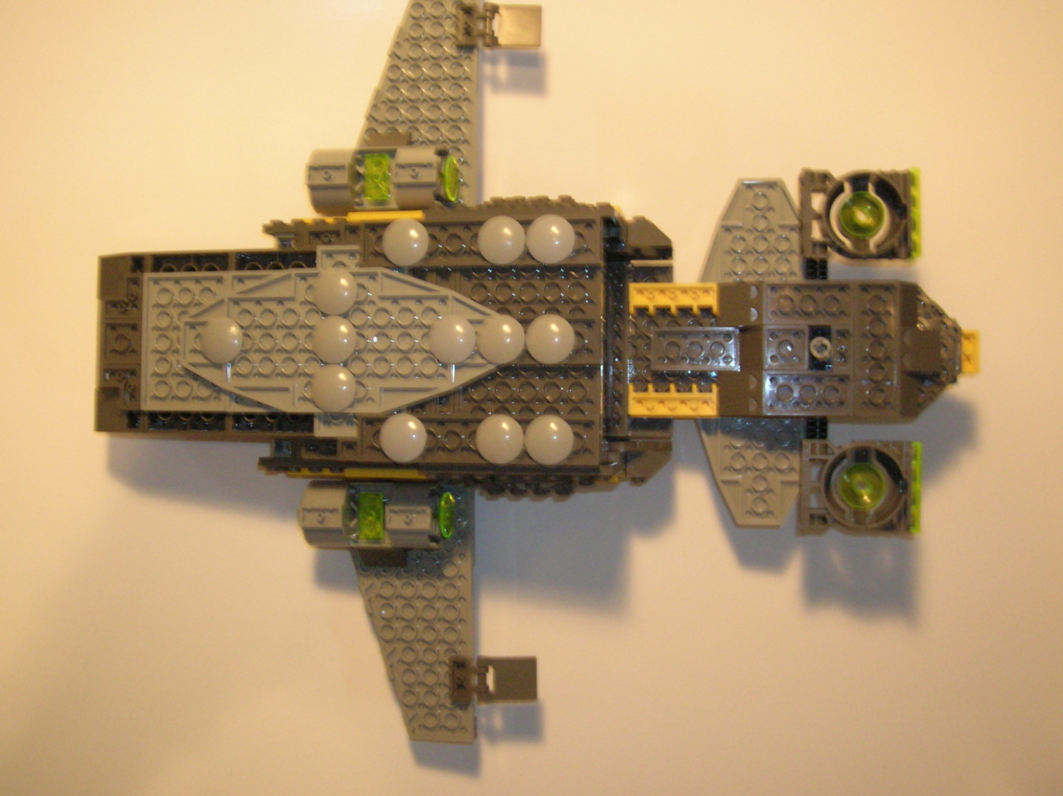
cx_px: 549
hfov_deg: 49.0
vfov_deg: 37.7
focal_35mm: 38
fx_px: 1166
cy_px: 367
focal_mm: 5.7
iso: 200
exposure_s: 1/13.7
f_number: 2.9
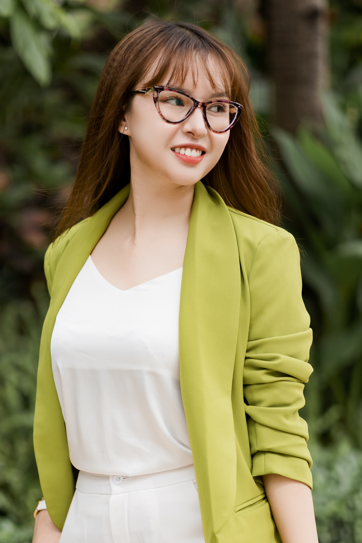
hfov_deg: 9.9
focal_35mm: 138
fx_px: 2081
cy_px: 398
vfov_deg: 14.8
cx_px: 133
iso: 100
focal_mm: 85
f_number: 1.8
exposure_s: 1/1000
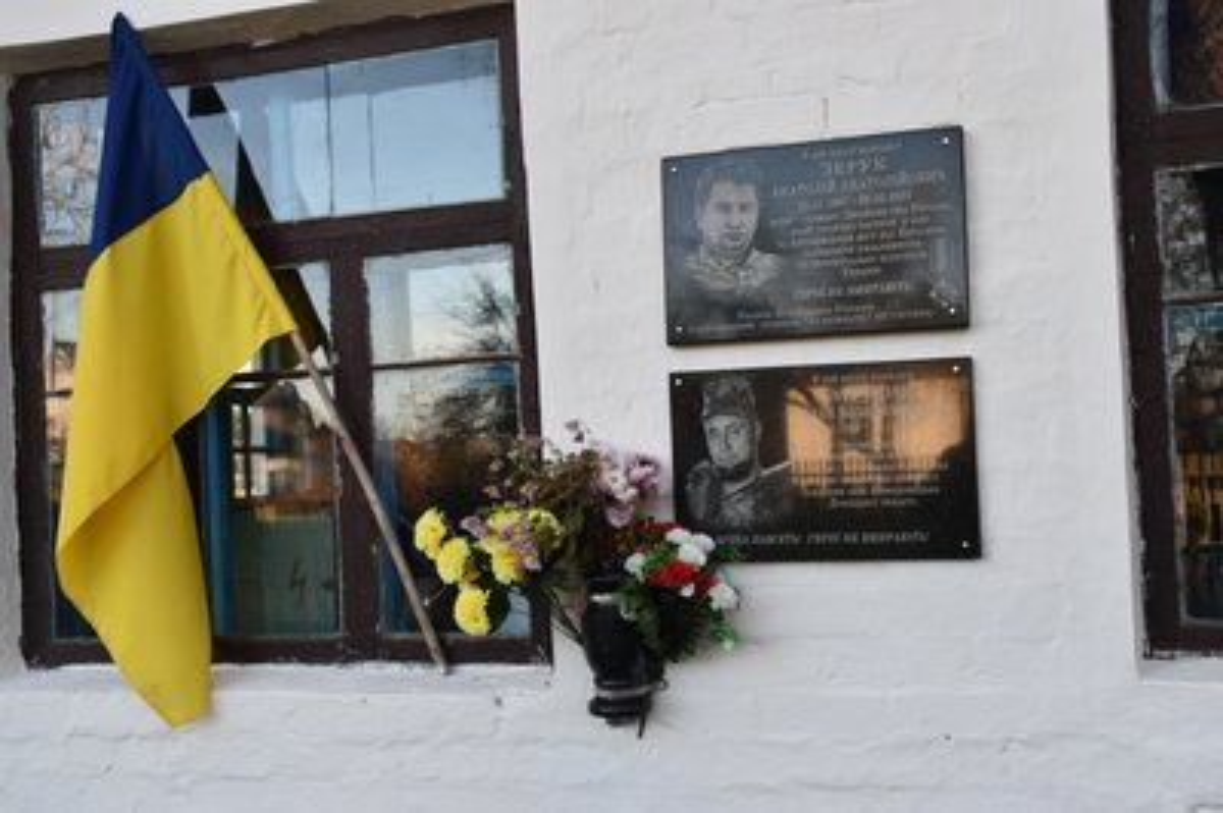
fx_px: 1222
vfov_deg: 36.8
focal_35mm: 36
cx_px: 612
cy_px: 406
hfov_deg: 53.2
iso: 400
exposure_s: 1/160
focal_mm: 24
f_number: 6.3
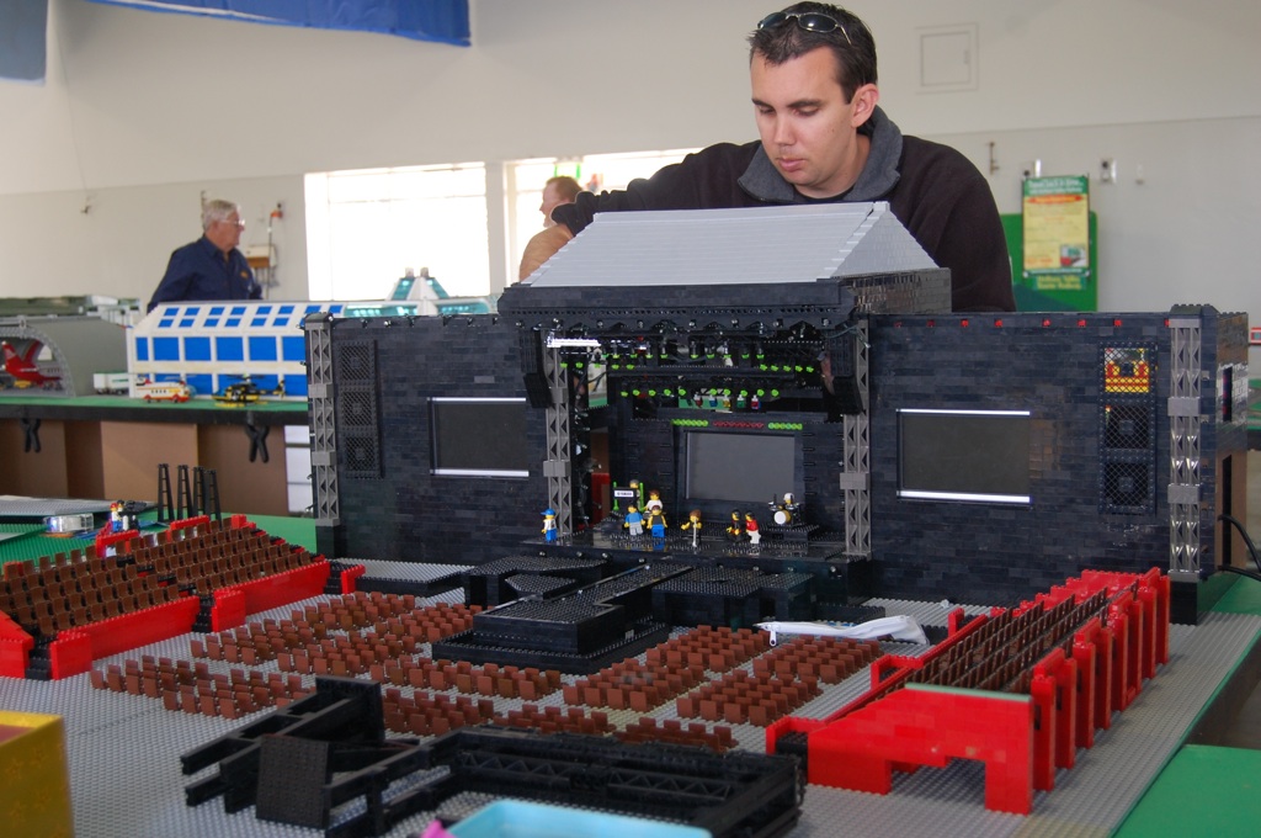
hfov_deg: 41.2
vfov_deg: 28.0
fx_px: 1679
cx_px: 630
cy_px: 419
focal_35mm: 48
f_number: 4.5
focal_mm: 32
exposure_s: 1/25
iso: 400
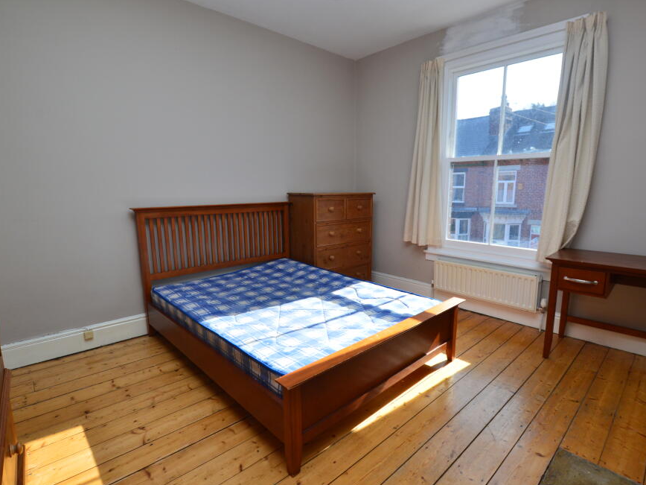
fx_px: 317
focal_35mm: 17
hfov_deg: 90.9
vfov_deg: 74.7
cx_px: 341
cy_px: 246
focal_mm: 10
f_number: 10
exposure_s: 1/160
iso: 400
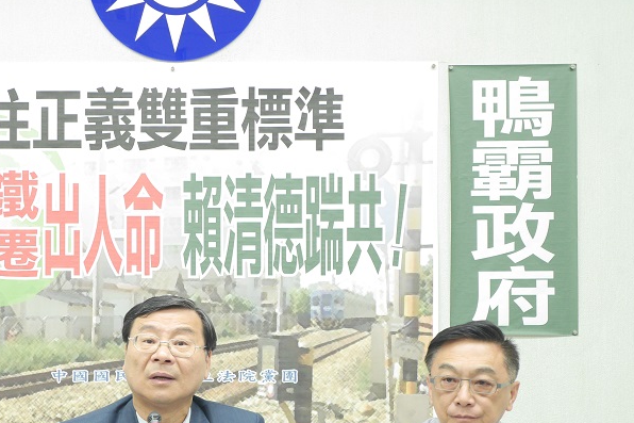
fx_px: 1567
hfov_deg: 22.7
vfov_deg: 15.3
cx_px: 187
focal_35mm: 89
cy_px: 292
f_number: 2.8
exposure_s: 1/60
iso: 640
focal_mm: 30
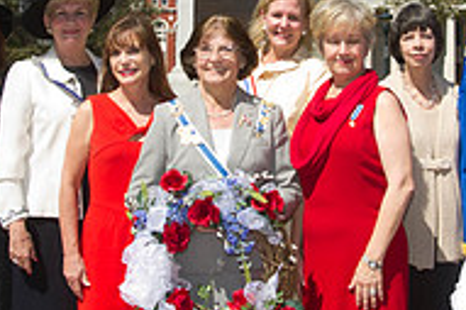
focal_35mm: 73
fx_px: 944
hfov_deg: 27.7
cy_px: 54
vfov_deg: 18.4
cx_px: 261
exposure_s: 1/250
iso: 200
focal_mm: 24
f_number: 8
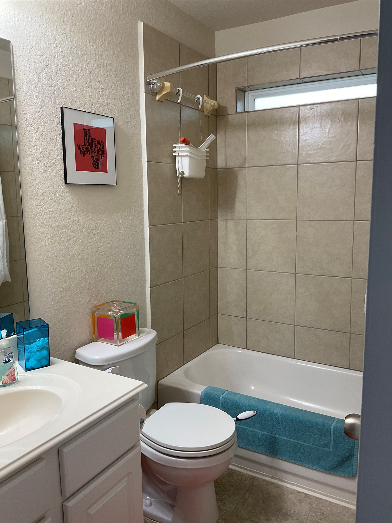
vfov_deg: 61.7
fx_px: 438
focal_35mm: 29
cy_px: 262
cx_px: 196
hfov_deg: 48.2
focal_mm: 3
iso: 40
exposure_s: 1/60
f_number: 1.8
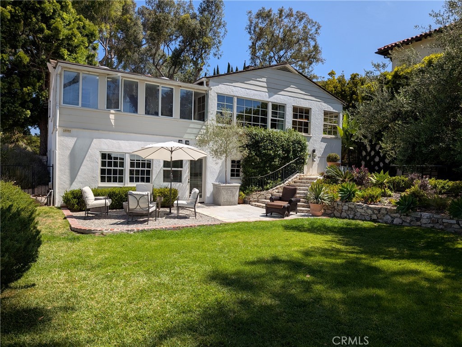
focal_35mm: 24
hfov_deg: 71.6
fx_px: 320
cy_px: 174
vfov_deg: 56.8
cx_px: 231
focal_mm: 4.53
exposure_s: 1/2128
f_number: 1.7
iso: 33
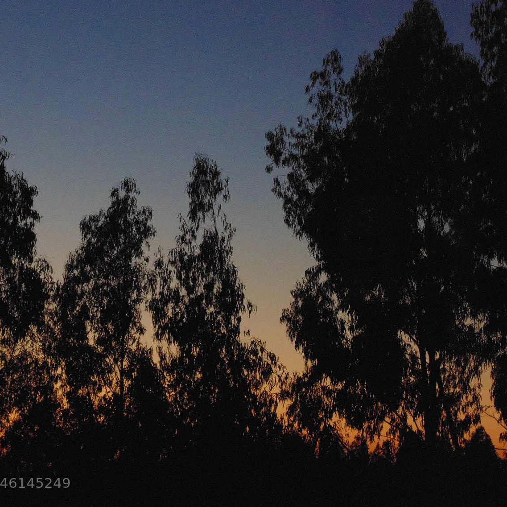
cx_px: 194
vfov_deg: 11.8
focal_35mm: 148
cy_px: 251
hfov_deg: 11.8
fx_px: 2452
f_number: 4.8
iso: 400
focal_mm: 21.3
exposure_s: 1/25
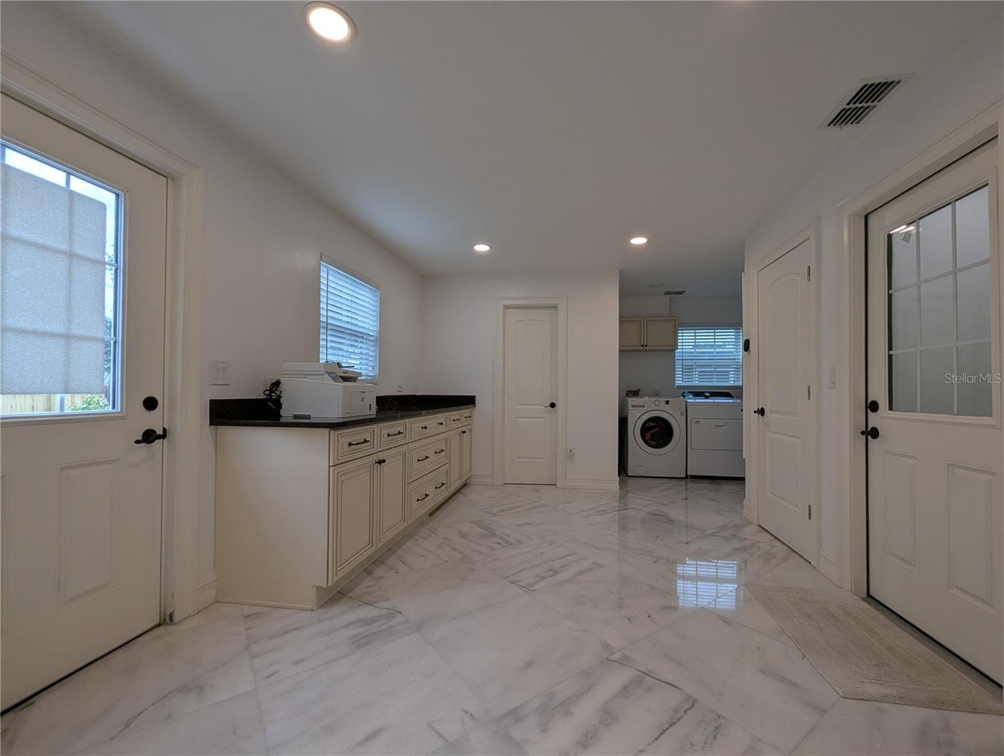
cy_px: 378
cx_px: 502
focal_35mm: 13
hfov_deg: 106.1
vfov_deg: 90.1
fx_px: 378
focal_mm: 1.95
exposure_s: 1/120
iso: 42
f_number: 2.2
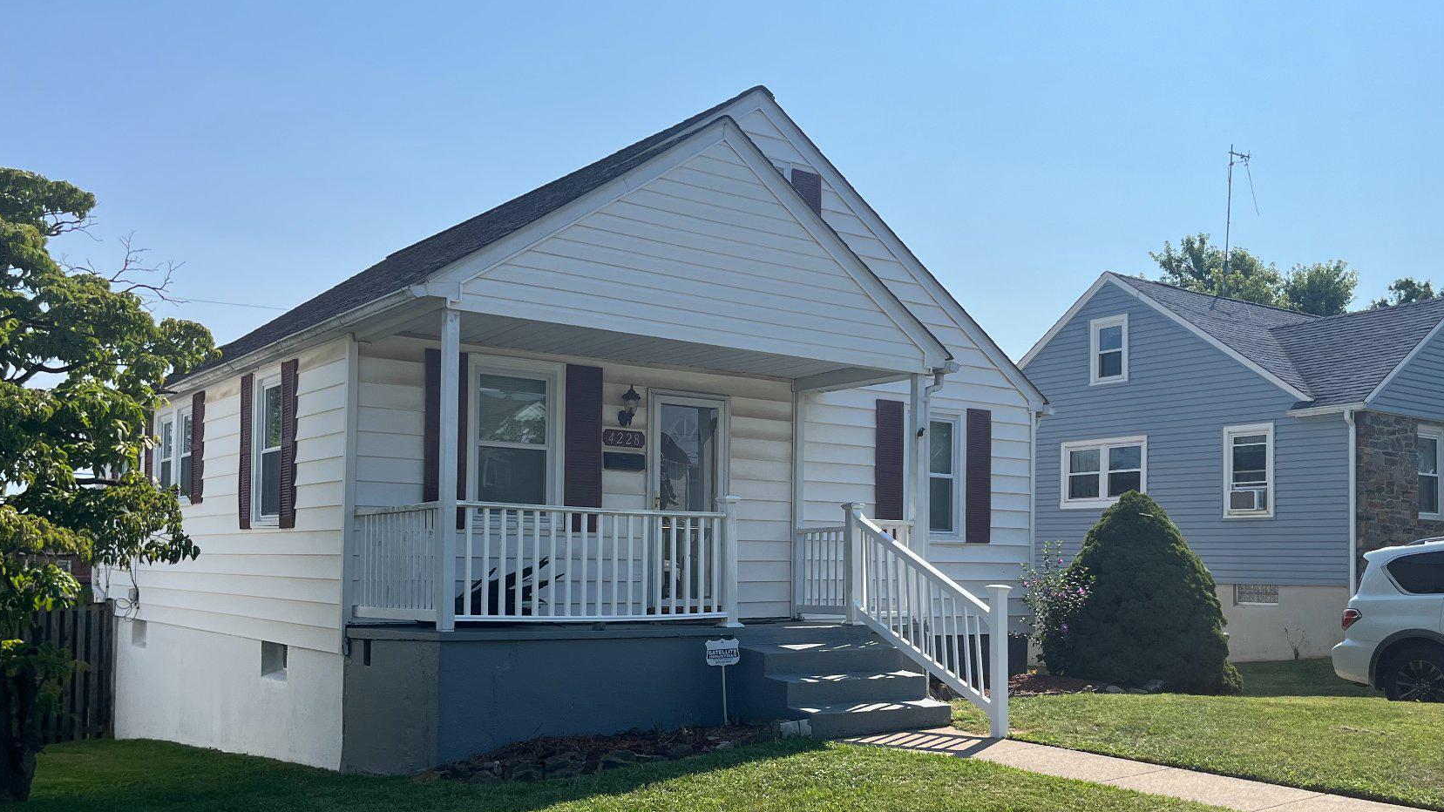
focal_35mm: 35
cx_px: 804
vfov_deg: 33.5
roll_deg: -0.4
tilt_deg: +2.5
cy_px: 512
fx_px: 1340
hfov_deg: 56.5
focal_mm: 5.1
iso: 50
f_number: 1.6
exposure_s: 1/5848
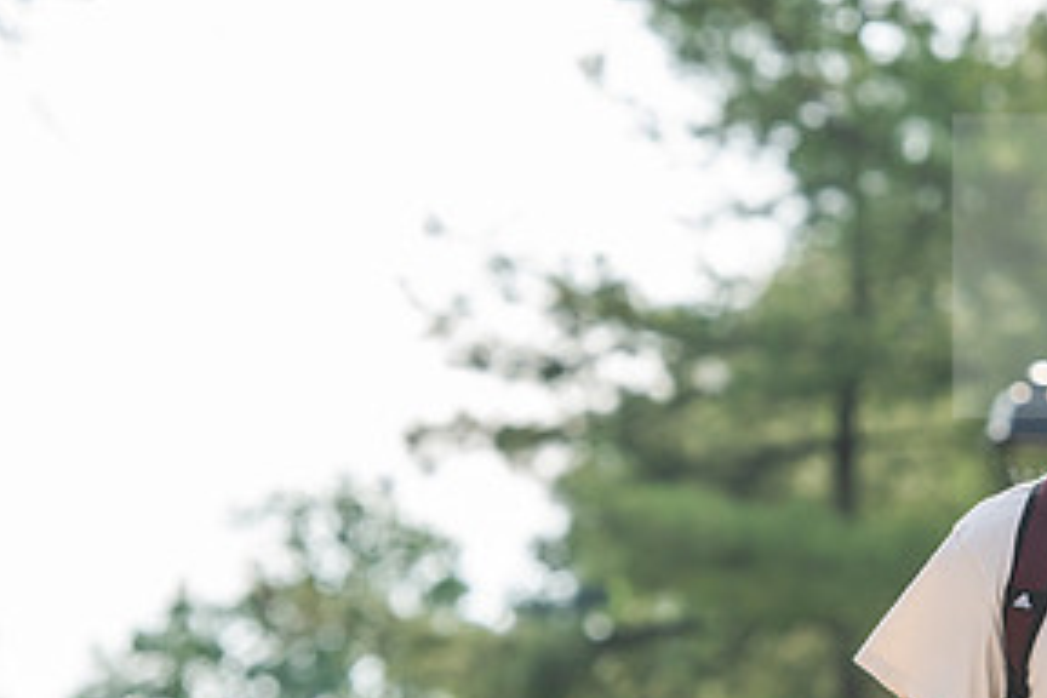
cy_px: 554
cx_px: 843
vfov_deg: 4.9
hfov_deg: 7.3
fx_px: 8201
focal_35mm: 282
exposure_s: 1/640
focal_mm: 140
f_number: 4
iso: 160
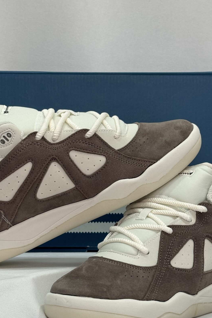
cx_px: 105
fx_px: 715
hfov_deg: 16.9
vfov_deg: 25.0
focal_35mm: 81
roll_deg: +0.8
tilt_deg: +0.6
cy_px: 180
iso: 80
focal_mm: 6.76
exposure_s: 1/120
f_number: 1.78
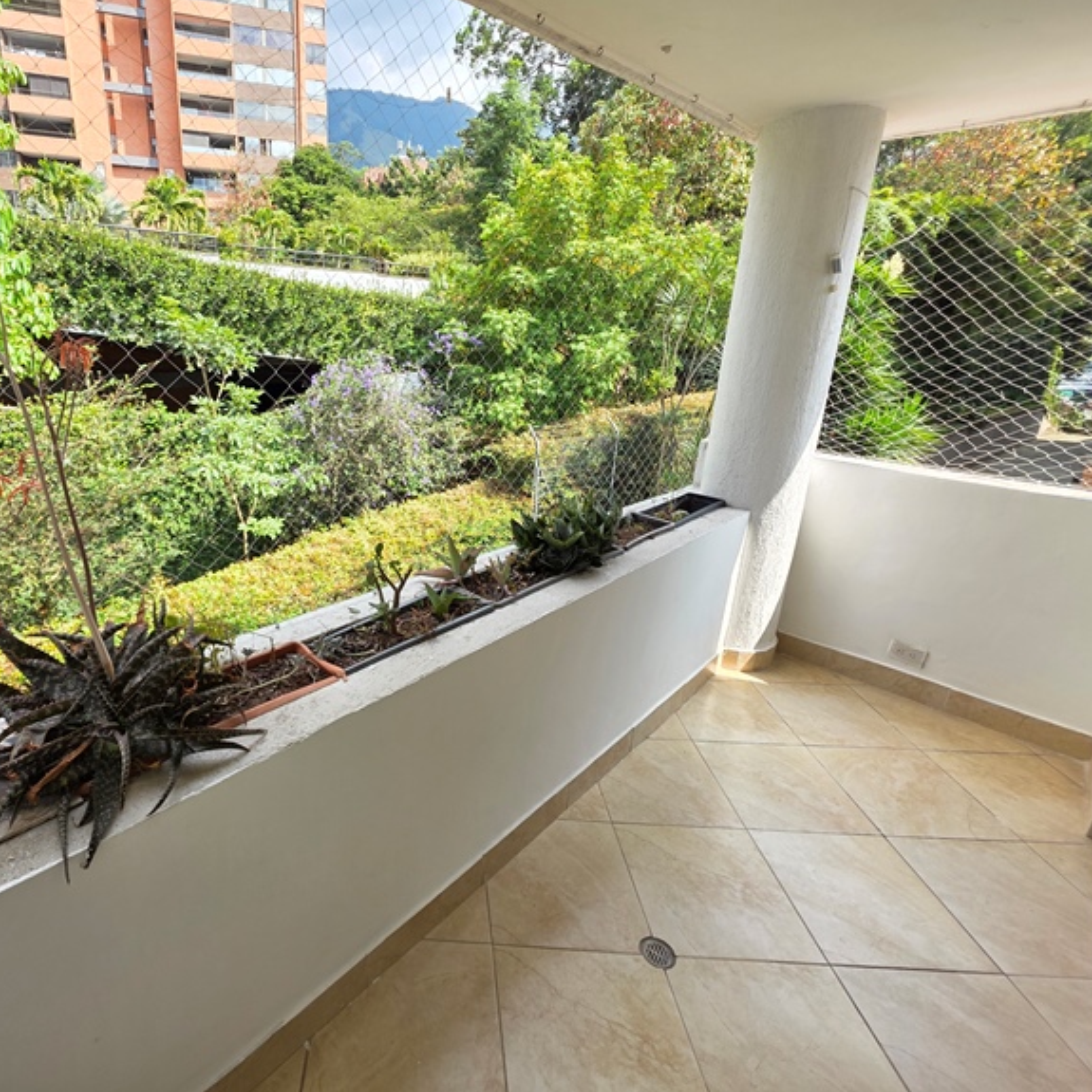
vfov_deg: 87.4
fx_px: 571
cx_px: 414
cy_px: 524
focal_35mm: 16
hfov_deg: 85.8
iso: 40
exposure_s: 1/399
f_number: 1.9
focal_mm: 2.2
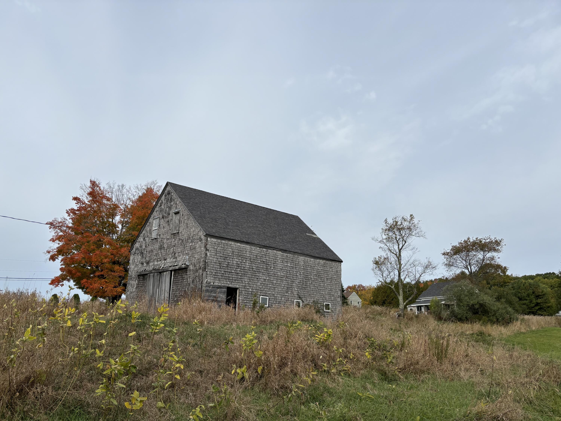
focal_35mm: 26
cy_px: 210
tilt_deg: +19.2
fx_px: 421
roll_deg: -1.9
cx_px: 280
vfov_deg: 53.1
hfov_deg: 67.3
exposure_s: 1/4630
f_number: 1.6
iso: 50
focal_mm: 5.96
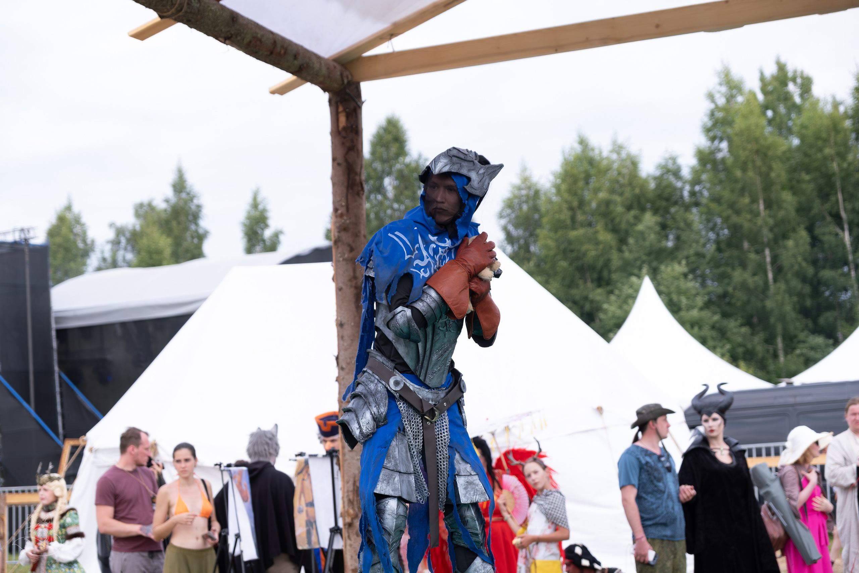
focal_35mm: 83
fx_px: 1980
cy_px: 286
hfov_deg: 24.5
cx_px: 430
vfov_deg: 16.5
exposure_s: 1/1000
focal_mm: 55
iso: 250
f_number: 3.6
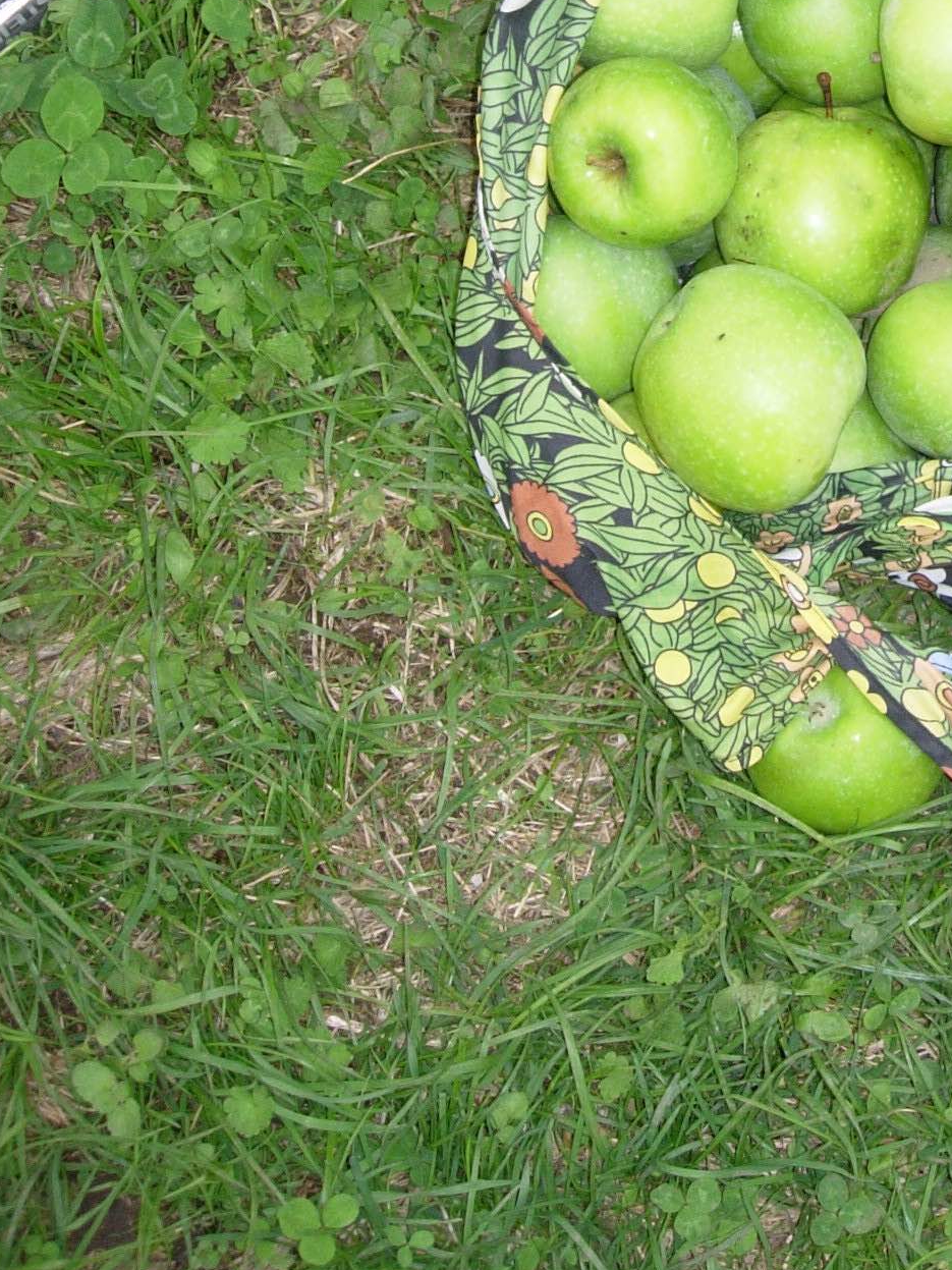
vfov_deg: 23.9
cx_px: 951
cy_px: 68
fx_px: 2897
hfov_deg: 18.2
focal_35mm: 79
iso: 79
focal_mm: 7.8
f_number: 2.8
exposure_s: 1/271
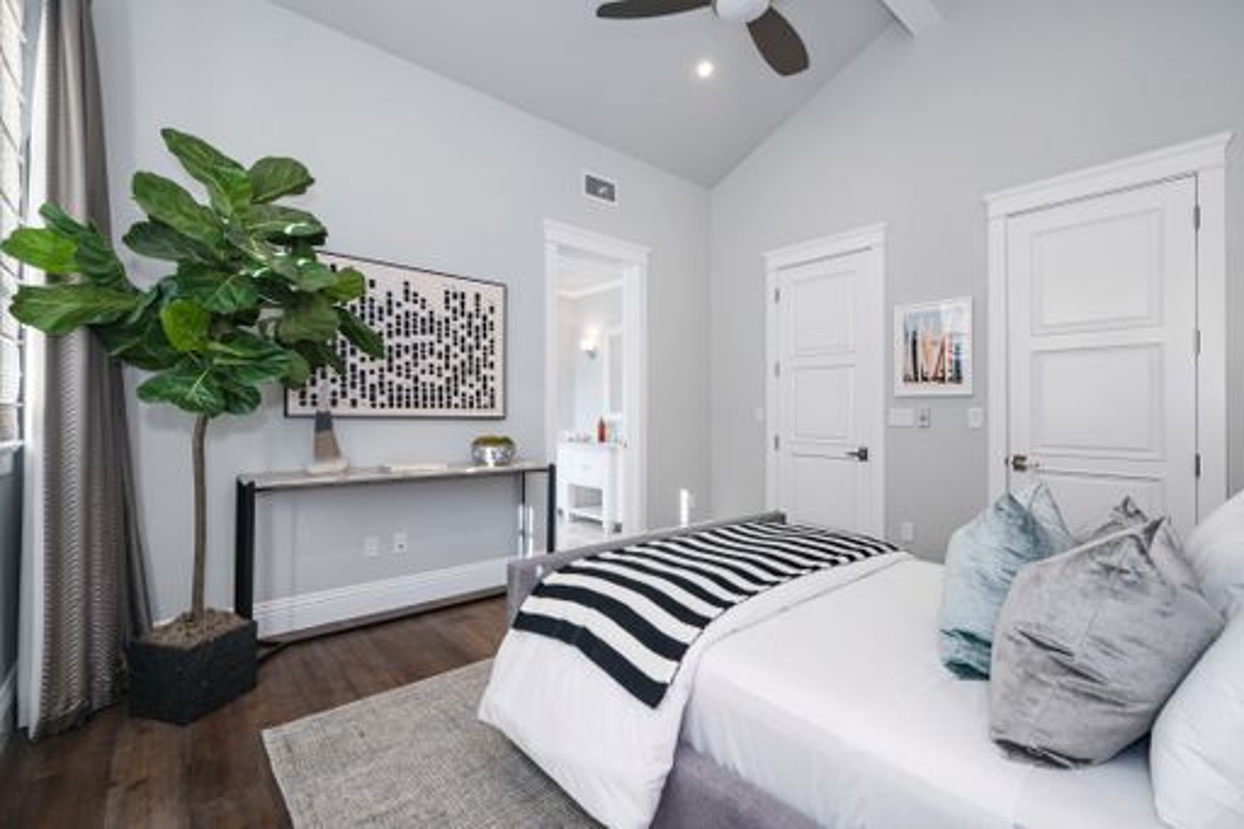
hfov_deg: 98.6
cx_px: 622
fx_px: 535
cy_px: 414
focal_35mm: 16
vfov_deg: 75.5
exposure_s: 1/13
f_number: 8
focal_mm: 15.5
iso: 200
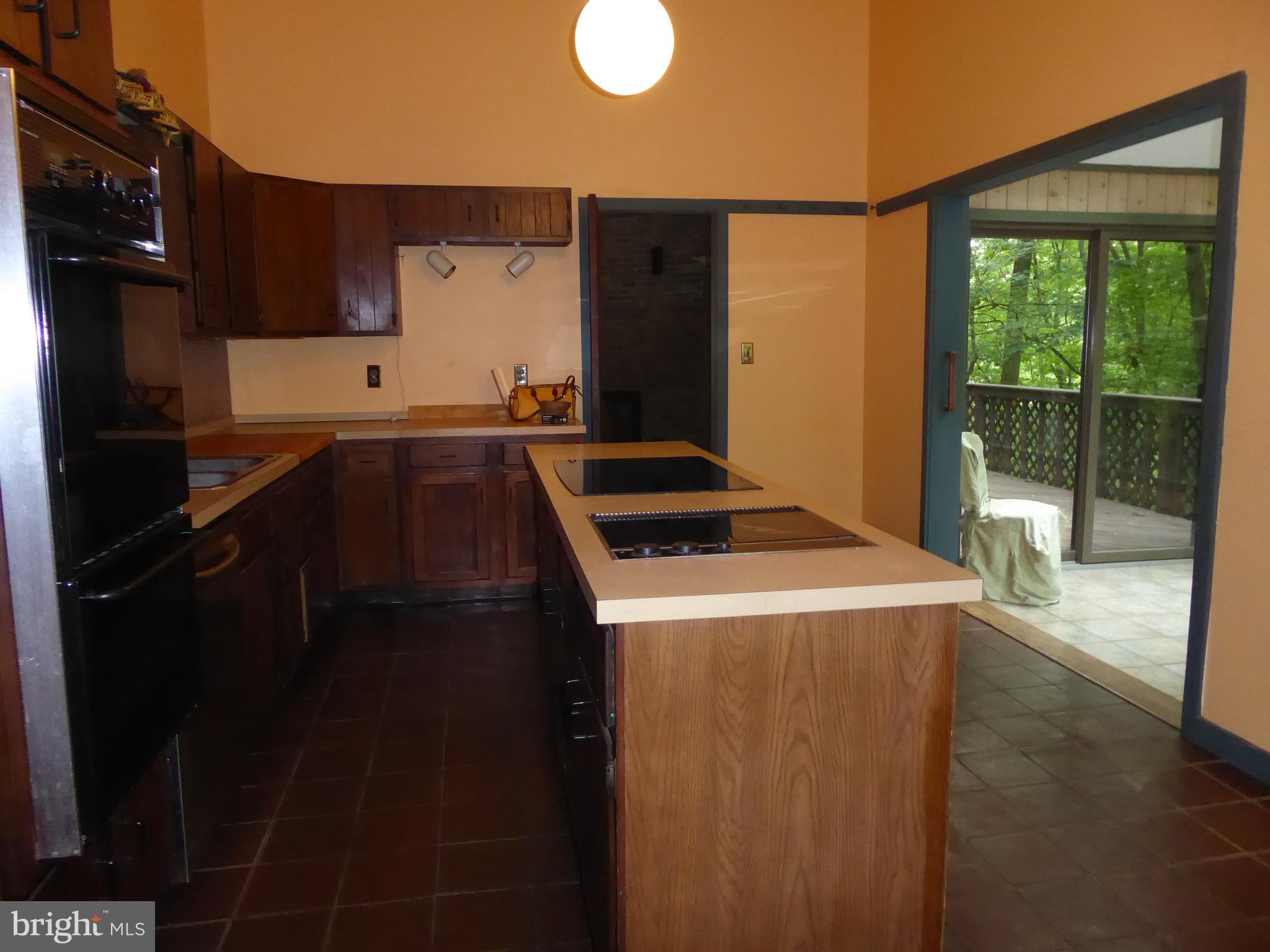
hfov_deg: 69.4
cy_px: 476
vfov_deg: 54.9
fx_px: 917
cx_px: 635
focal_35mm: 25
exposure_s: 1/60
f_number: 3.3
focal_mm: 4.3
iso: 800
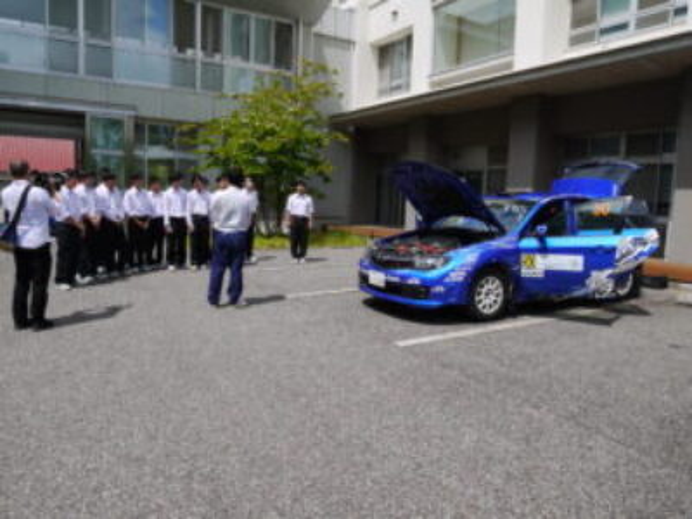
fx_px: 520
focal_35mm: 26
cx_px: 346
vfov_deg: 53.1
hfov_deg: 67.3
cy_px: 260
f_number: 8
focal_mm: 13
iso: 160
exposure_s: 1/640
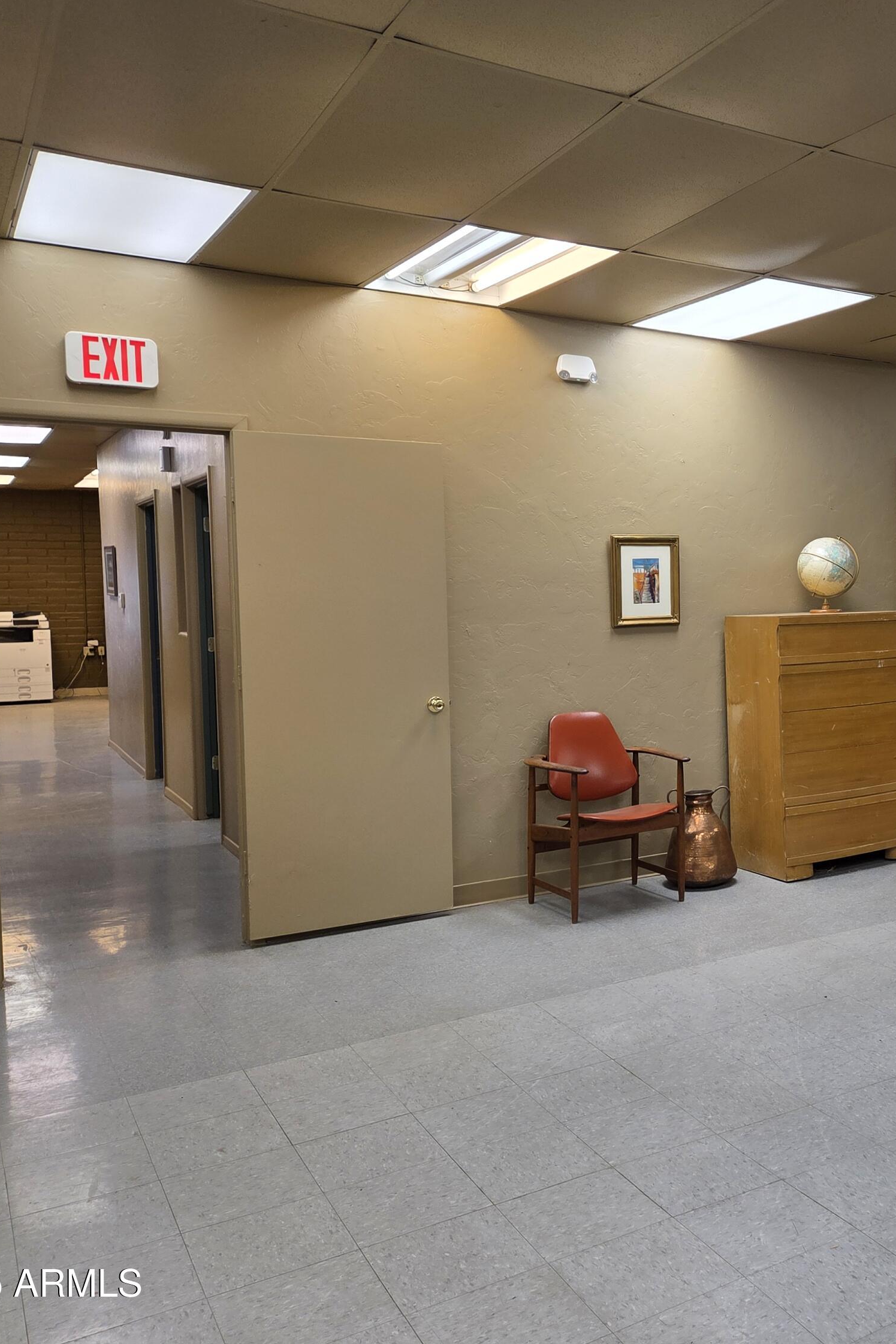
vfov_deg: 58.7
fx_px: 1195
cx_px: 814
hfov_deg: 38.2
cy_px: 671
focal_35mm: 32
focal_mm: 5.4
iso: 80
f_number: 1.8
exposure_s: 1/120
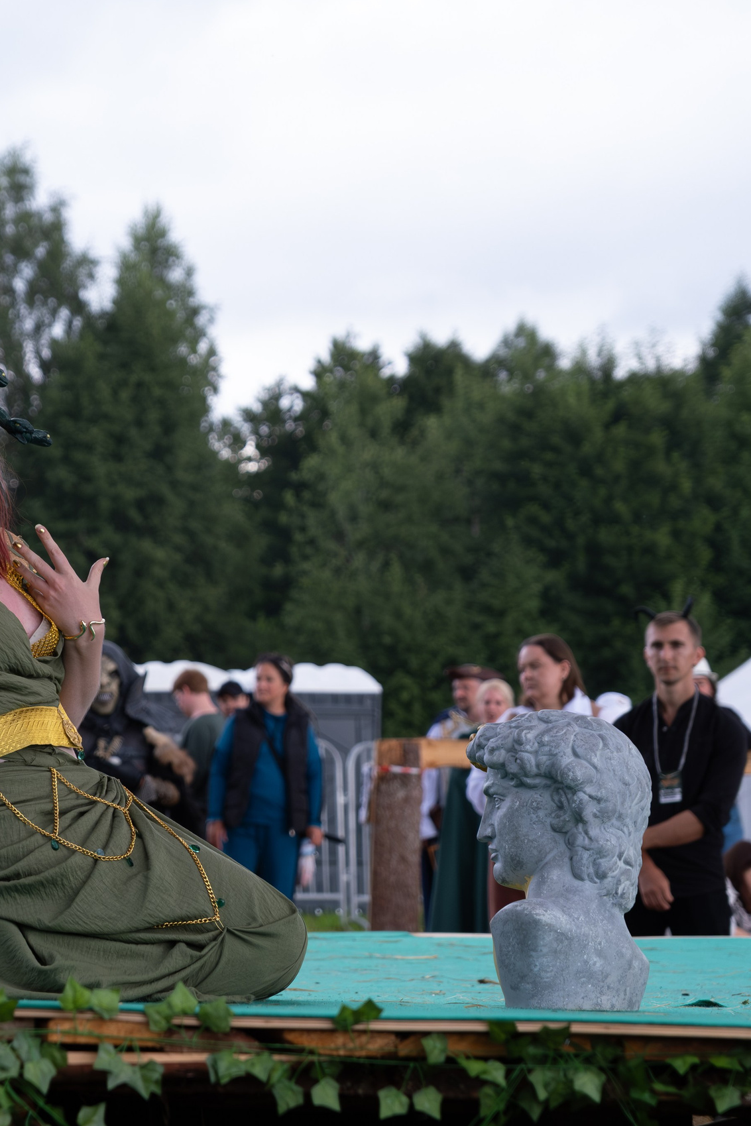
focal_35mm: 116
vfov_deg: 17.6
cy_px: 564
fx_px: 3629
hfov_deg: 11.8
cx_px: 202
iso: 800
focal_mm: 51.6
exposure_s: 1/1000
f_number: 3.6
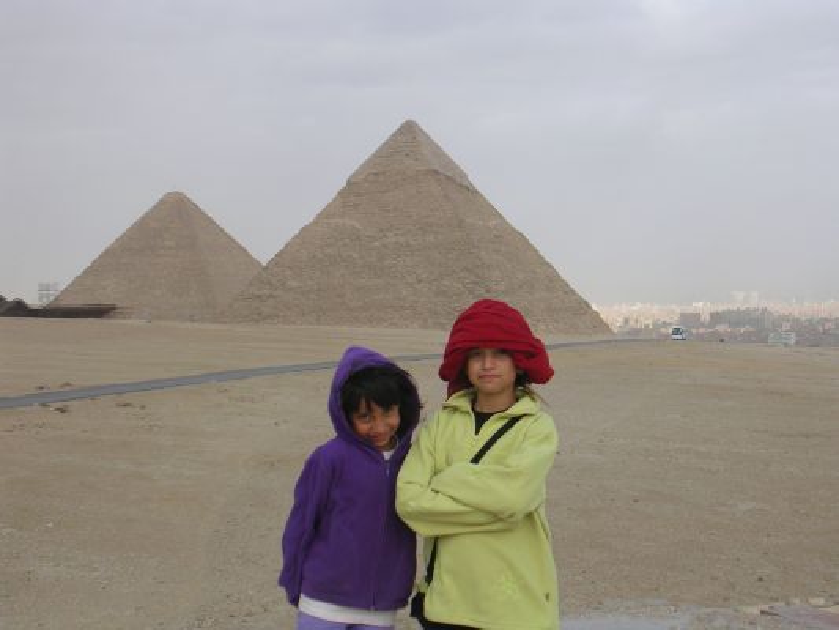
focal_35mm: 72
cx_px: 420
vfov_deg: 20.4
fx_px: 1745
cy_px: 315
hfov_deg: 27.0
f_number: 3.7
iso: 50
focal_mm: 10.9
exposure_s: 1/330
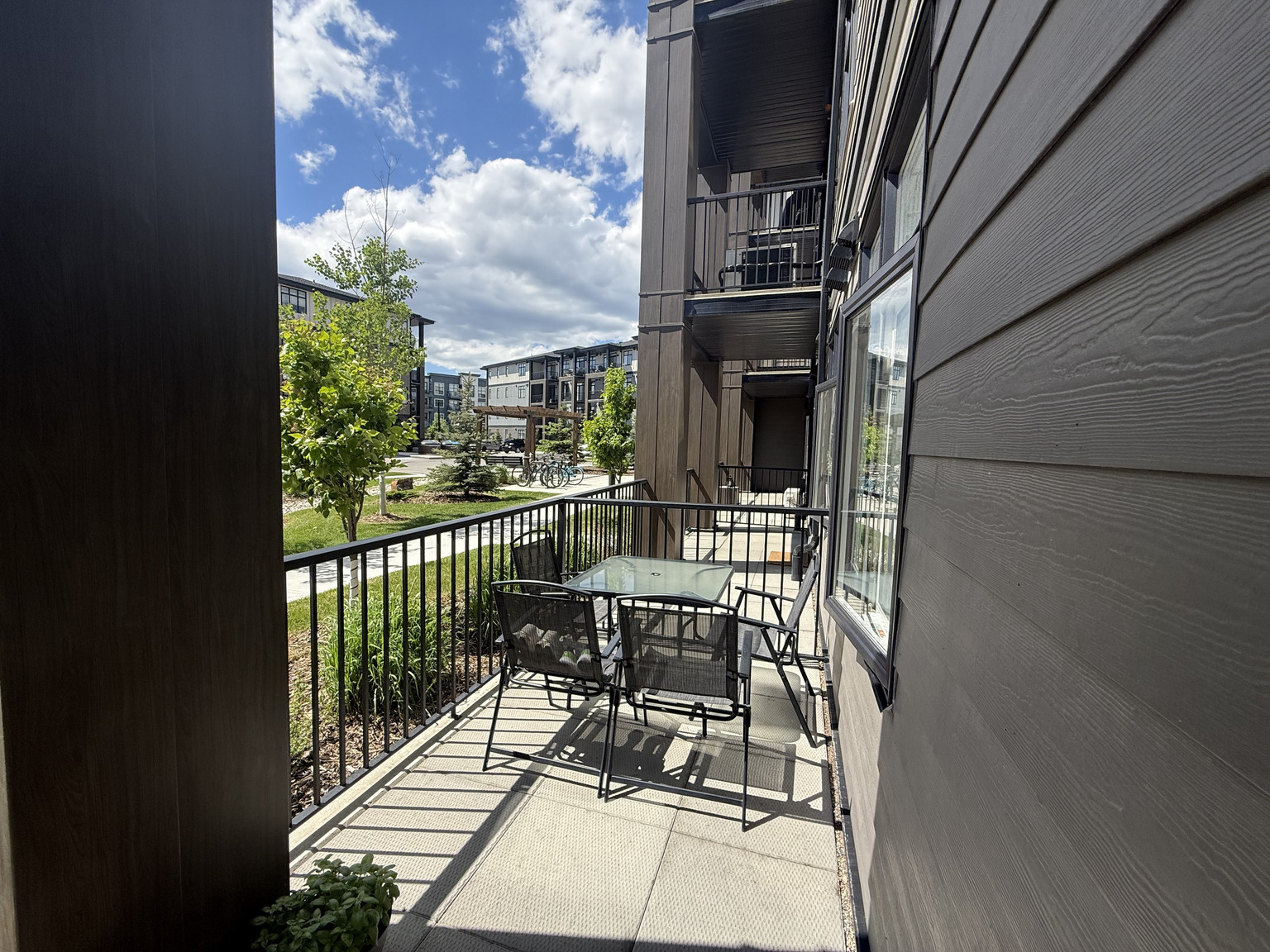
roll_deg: -2.0
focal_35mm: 14
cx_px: 635
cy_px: 476
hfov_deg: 102.1
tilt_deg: -4.4
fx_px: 514
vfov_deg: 85.7
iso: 50
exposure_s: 1/1339
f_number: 2.2
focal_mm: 2.22
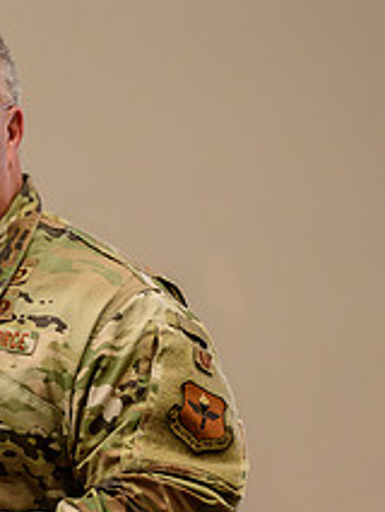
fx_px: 2252
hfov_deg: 9.5
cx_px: -154
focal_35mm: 152
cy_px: 328
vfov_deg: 13.0
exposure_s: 1/160
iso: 1000
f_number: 2.8
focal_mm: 58
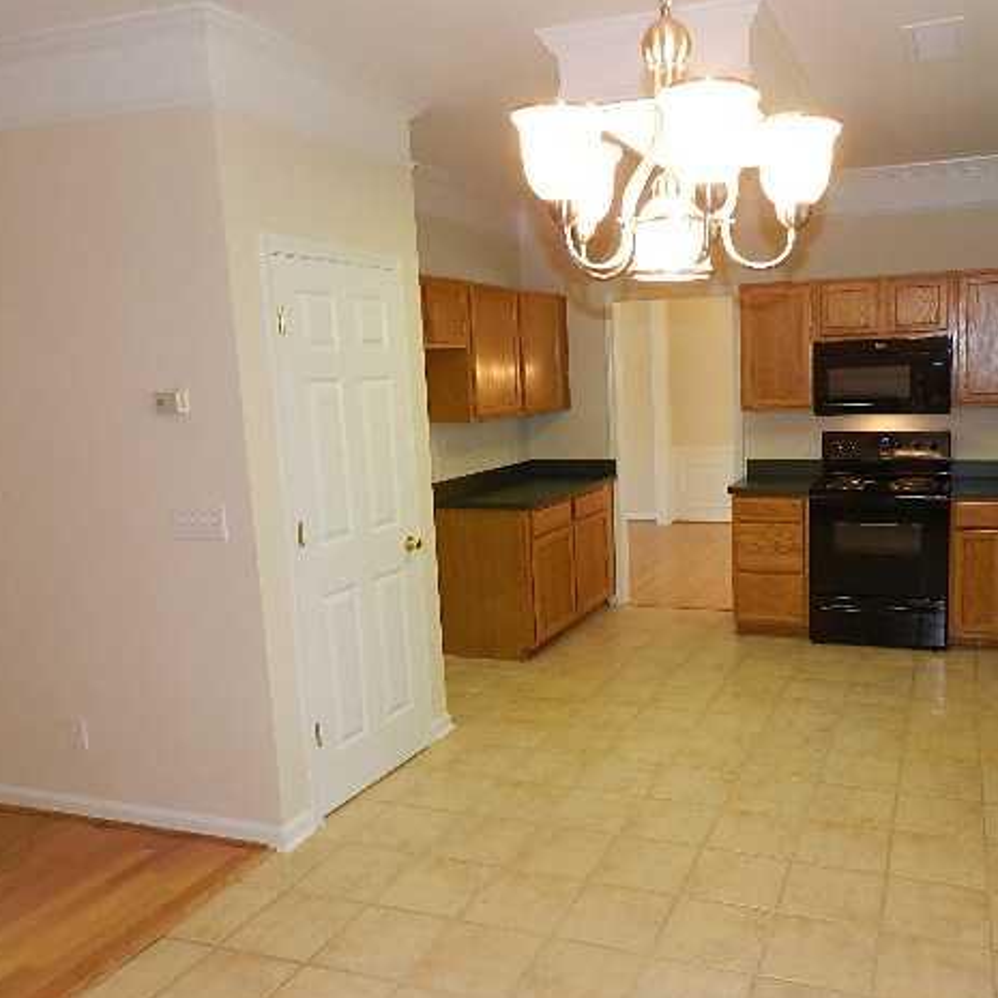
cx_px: 637
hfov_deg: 56.5
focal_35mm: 28
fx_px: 913
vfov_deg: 57.3
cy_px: 509
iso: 180
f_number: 3.4
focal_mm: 4
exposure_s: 1/30
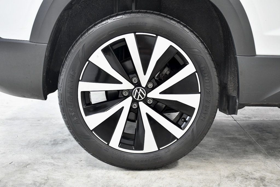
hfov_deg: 38.9
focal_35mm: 51
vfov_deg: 26.5
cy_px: 94
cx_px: 140
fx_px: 397
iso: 2000
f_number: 5.6
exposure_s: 1/160
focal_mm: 34
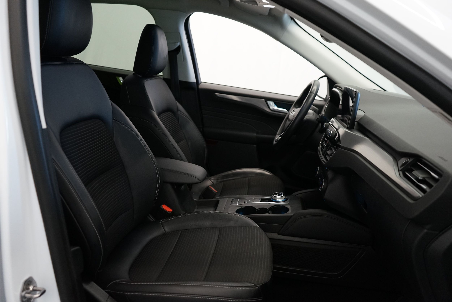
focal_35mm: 28
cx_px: 226
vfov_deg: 46.4
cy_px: 151
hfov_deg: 65.5
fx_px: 352
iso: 2000
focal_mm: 28
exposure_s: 1/160
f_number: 3.5
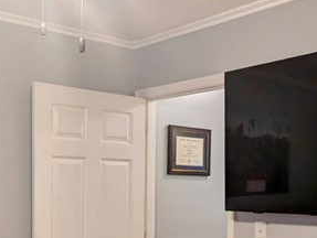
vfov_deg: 25.1
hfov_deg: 33.7
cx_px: 185
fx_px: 523
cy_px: 201
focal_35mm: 57
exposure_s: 1/40
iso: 158
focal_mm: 2.35
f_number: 2.2
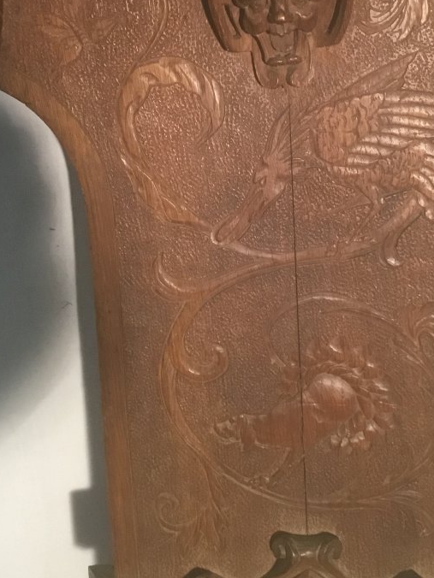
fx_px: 919
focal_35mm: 55
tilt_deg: -25.2
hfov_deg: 26.5
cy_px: 134
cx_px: 251
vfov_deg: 34.1
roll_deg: +1.9
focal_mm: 3.3
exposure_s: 1/33
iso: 160
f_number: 2.4
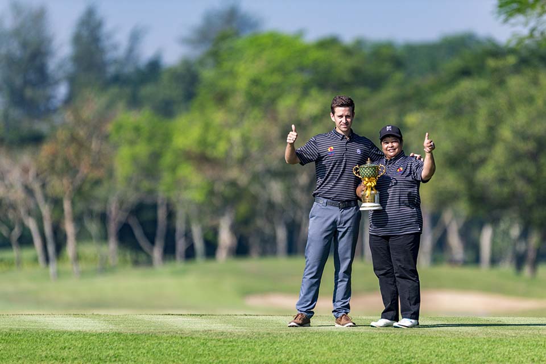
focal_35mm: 400
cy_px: 182
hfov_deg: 5.2
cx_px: 273
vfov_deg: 3.4
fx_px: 6066
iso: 560
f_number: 3.5
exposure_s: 1/8000
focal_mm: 400
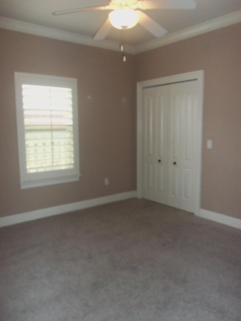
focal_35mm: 28
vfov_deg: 63.4
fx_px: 260
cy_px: 160
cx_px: 120
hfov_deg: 49.7
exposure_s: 1/60
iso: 320
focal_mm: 5.1
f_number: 3.3
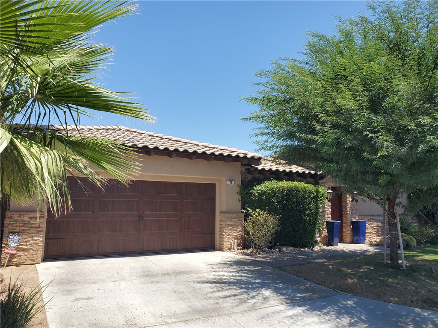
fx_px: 329
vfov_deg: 53.1
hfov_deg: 67.3
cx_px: 219
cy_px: 164
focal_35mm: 26
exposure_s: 1/1136
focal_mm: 4.3
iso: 50
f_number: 2.4
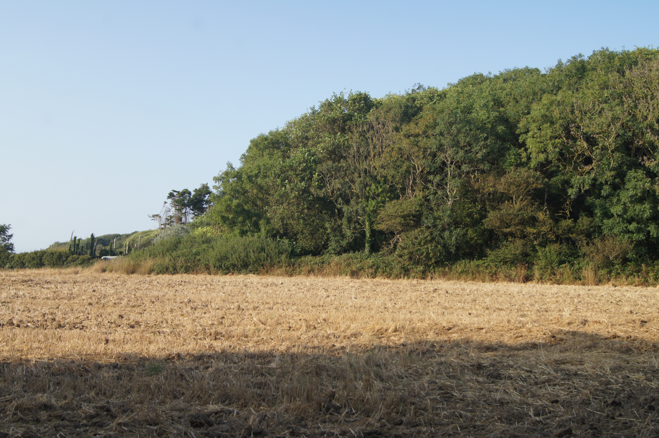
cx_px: 330
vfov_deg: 29.8
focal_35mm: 45
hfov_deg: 43.6
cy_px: 219
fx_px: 823
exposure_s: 1/160
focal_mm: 30
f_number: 8
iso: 100
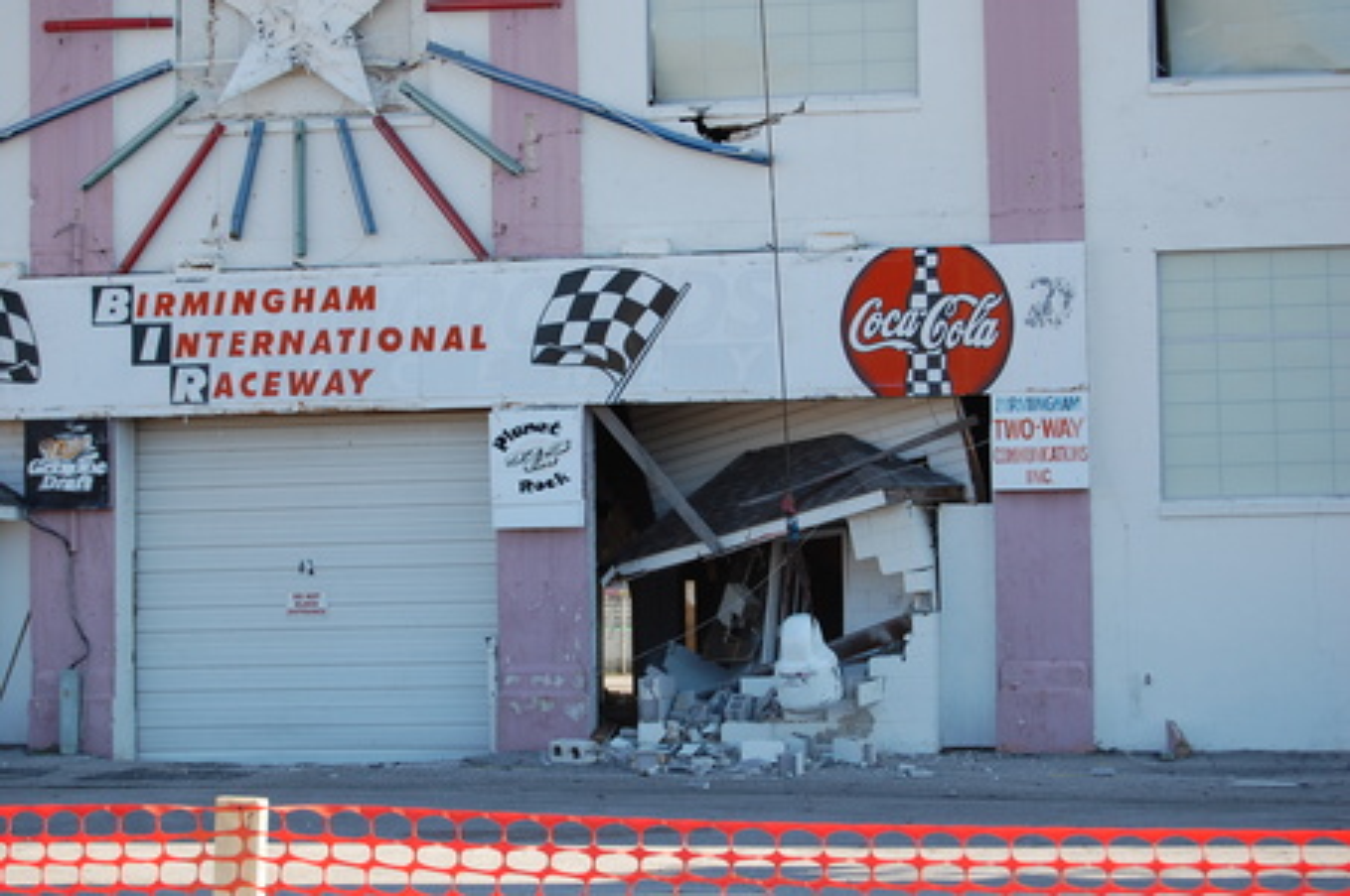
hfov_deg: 24.6
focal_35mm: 82
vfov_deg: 16.5
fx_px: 3090
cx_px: 675
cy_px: 448
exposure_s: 1/200
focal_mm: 55
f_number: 7.1
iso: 200
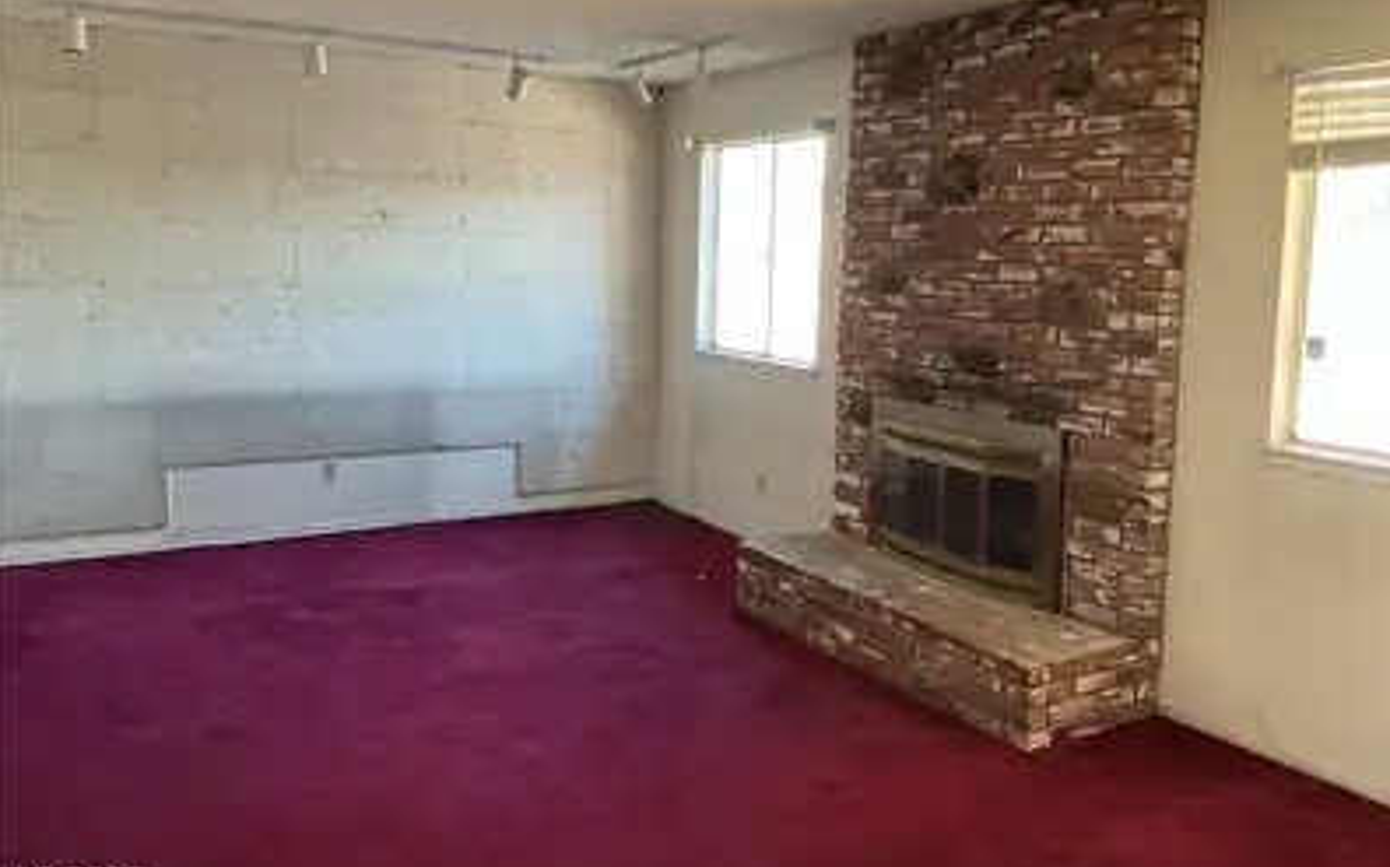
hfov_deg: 62.9
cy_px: 376
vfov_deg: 41.7
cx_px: 695
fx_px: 1136
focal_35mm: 30
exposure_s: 1/60
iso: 100
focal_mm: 3
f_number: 1.8
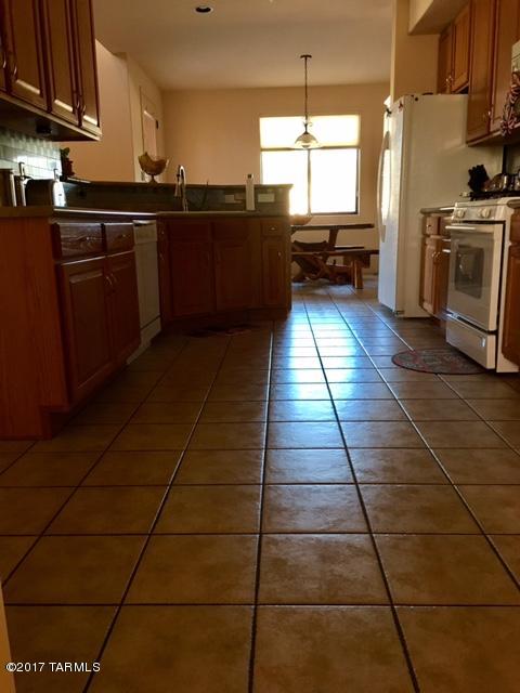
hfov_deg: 48.2
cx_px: 260
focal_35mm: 29
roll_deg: +2.2
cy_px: 346
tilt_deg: -11.1
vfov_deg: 61.7
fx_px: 581
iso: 100
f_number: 2.2
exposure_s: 1/30
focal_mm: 4.15
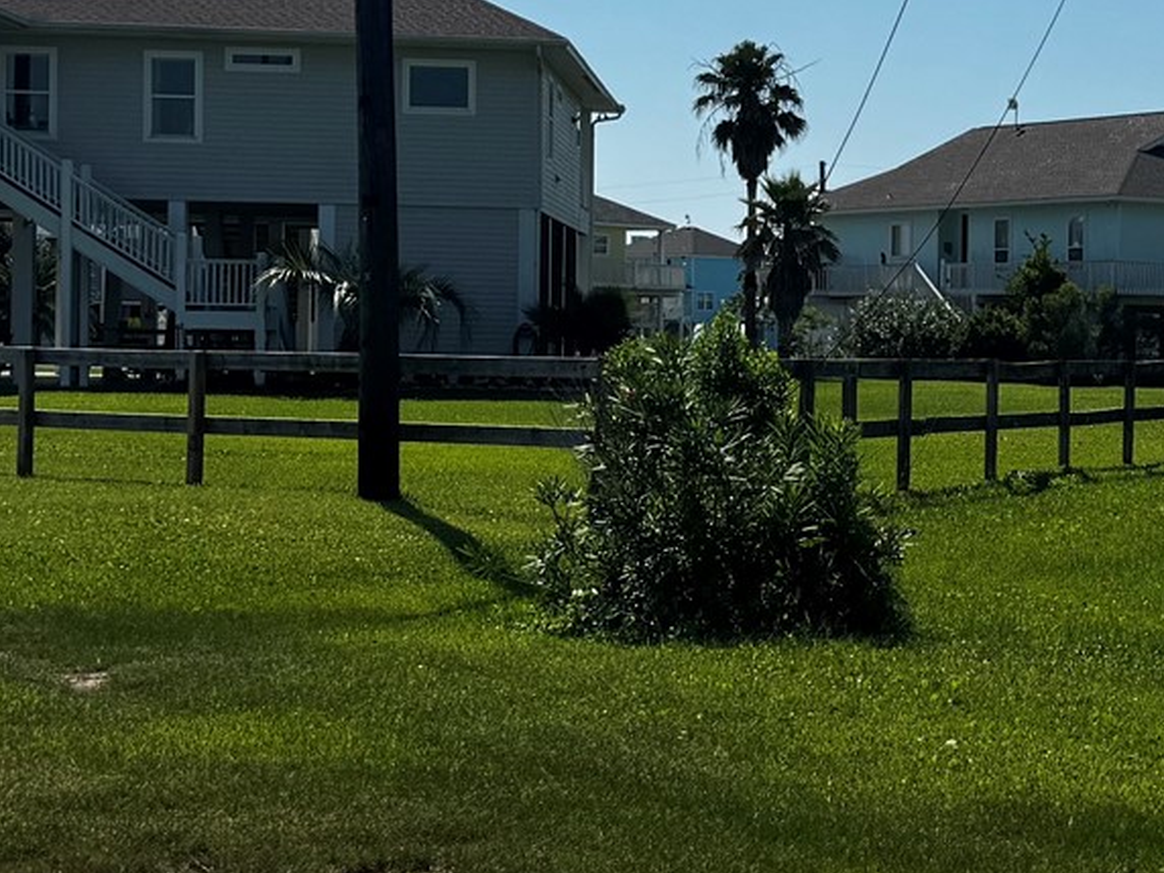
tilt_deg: -0.5
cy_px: 356
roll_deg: -1.1
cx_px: 1123
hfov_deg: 22.0
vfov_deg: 17.2
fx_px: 2892
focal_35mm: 86
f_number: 1.78
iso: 80
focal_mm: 6.76
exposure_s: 1/10417
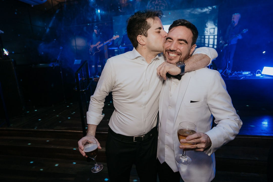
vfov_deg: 61.9
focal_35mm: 20
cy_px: 91
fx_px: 152
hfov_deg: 84.0
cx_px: 136
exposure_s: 1/160
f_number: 3.2
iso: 1600
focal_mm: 20
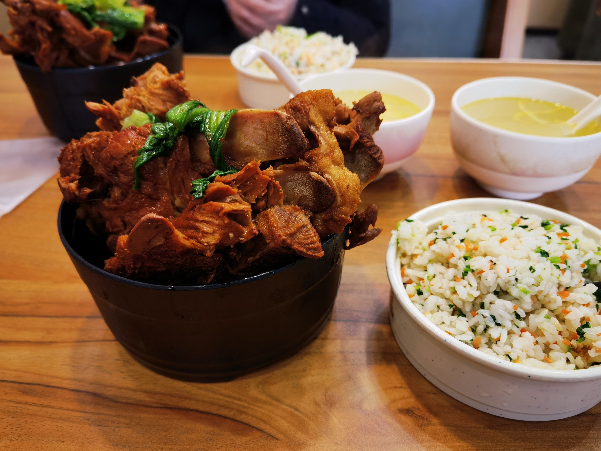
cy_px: 226
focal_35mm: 27
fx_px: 469
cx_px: 300
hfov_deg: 65.3
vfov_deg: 51.4
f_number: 1.9
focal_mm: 6.67
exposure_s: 1/100
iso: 160
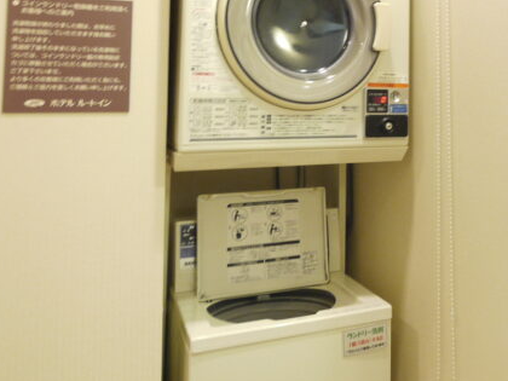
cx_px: 421
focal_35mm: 40
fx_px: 587
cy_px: 59
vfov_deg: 34.5
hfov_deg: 44.1
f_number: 4
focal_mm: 7
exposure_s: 1/10
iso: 400
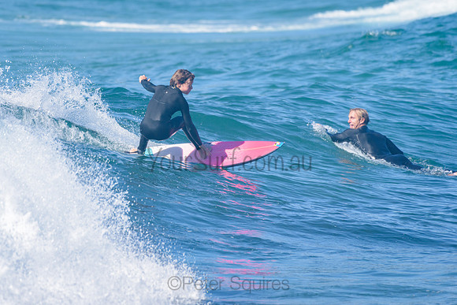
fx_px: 7781
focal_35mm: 613
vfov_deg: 2.2
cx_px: 177
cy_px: 118
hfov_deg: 3.4
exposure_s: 1/2000
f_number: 5.6
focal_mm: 500
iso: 250
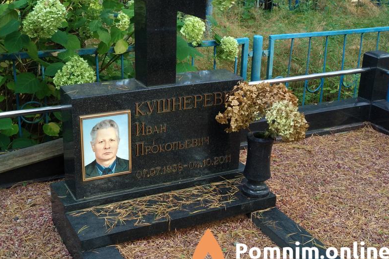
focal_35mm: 55
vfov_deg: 24.6
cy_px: 131
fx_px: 594
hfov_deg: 36.3
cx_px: 195
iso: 320
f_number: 2.6
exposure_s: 1/60
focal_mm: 5.99
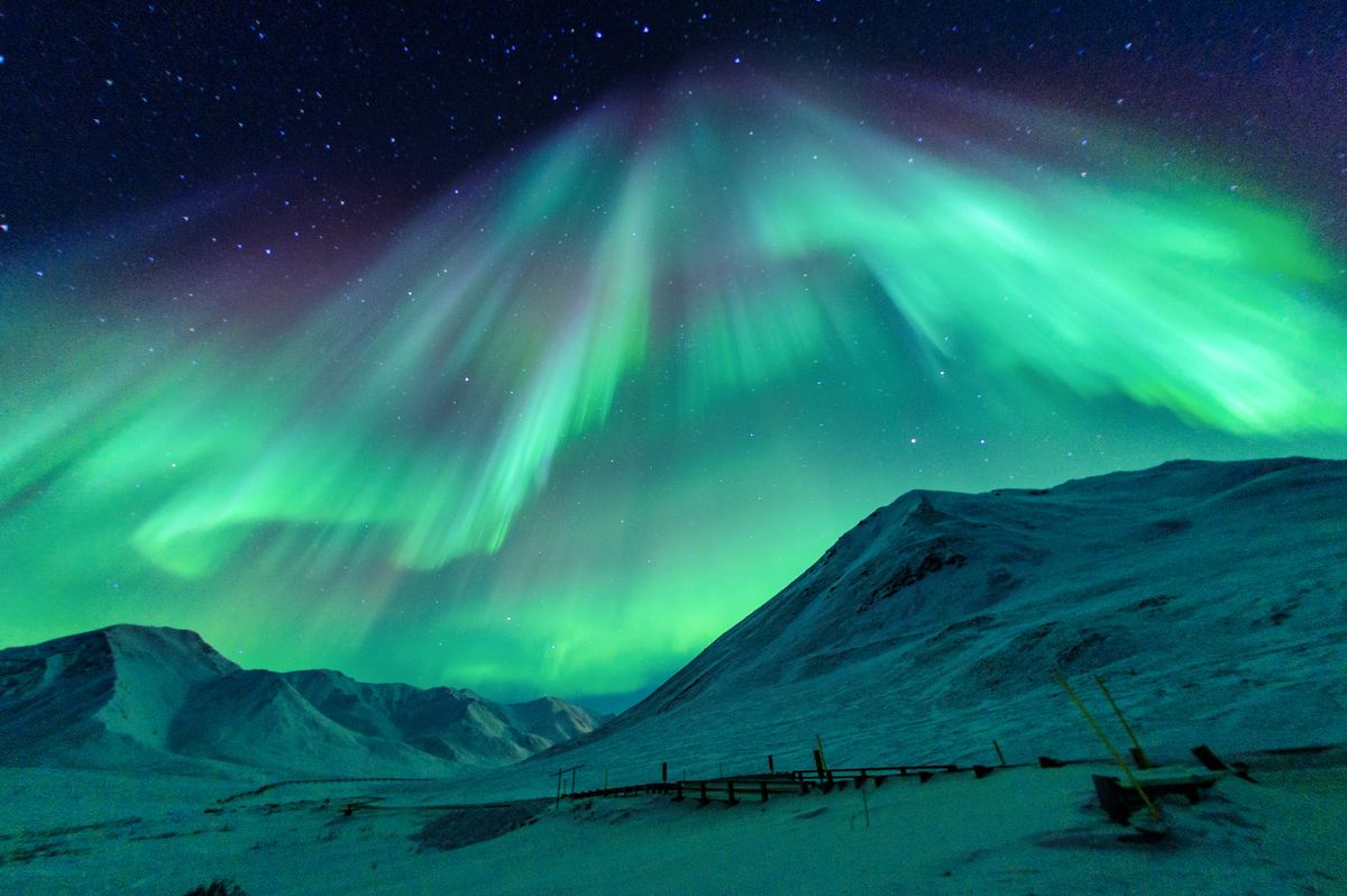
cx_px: 674
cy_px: 448
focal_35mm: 15
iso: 2000
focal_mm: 15
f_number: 2.8
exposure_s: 10
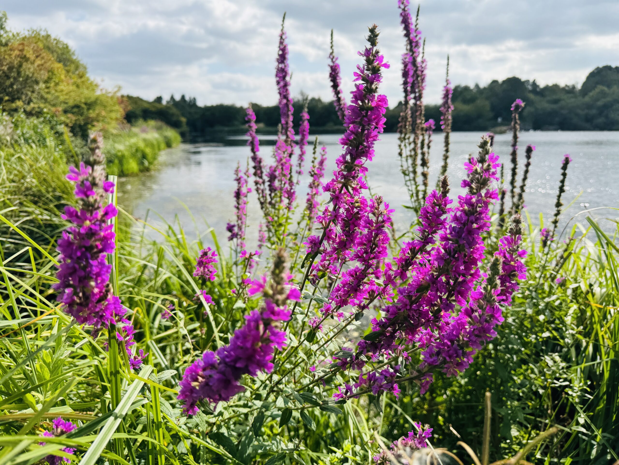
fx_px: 429
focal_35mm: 24
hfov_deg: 71.6
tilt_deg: -12.2
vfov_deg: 56.8
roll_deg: +0.8
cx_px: 310
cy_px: 232
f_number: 1.78
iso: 80
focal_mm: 6.76
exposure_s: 1/4950
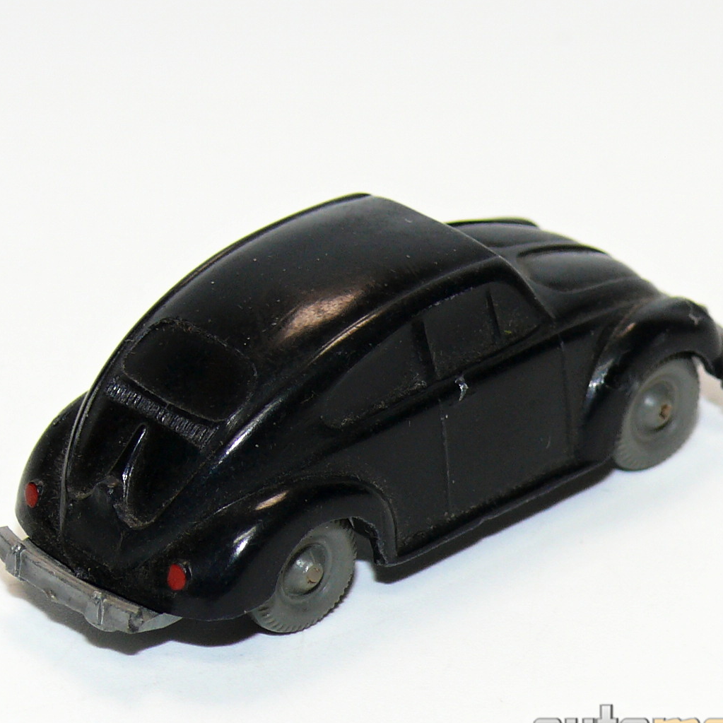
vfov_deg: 8.1
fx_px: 5128
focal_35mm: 217
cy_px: 375
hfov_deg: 8.1
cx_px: 370
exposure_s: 1/30
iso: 100
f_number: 4
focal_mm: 18.6
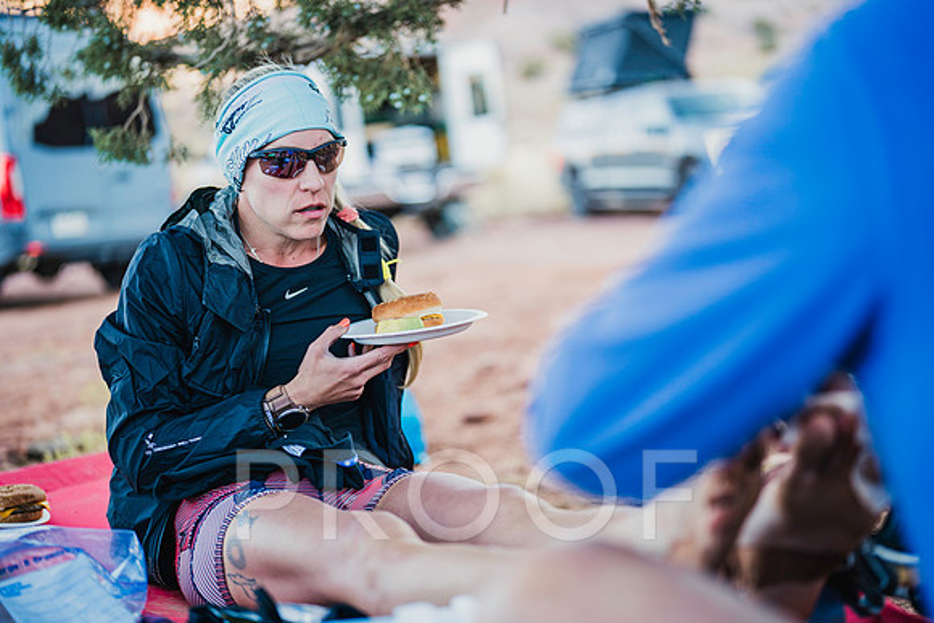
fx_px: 1297
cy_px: 312
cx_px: 467
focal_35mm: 50
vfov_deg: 27.0
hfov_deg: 39.6
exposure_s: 1/250
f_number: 1.4
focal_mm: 50
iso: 100
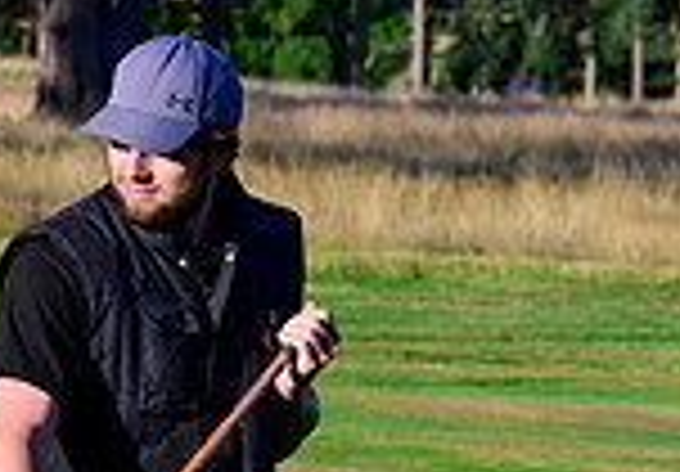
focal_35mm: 327
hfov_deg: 6.1
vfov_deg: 4.3
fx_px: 6259
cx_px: -432
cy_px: 755
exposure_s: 1/320
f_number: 4.5
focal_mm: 77
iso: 64
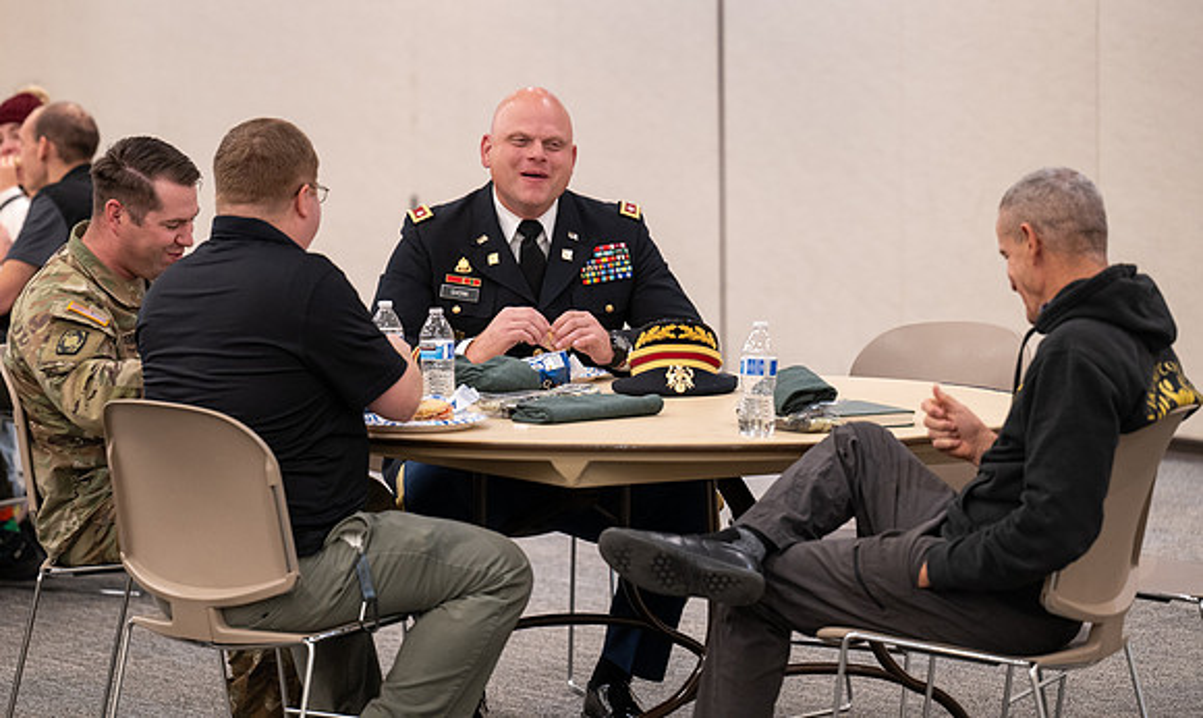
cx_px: 515
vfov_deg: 7.4
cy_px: 260
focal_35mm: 171
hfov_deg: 12.4
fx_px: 5538
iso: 1600
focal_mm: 145
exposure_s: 1/160
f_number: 3.5
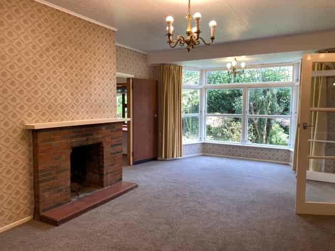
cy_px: 126
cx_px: 168
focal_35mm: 26
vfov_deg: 53.0
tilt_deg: -4.8
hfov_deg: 67.3
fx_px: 252
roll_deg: -0.5
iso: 50
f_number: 1.8
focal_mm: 4.25
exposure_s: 1/100
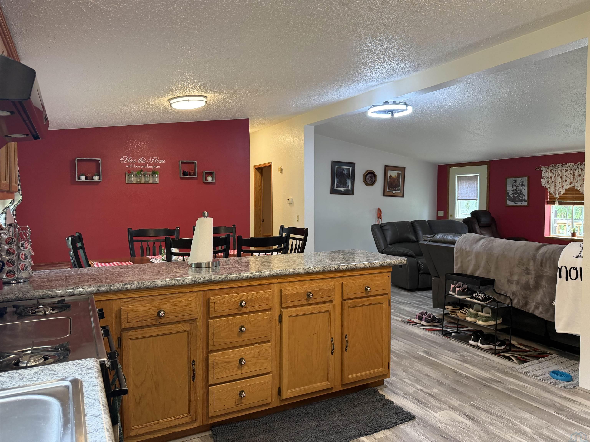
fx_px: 409
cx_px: 295
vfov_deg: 56.8
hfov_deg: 71.6
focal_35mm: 24
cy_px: 221
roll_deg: +0.9
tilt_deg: -1.9
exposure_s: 1/60
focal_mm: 6.76
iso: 200
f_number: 1.78
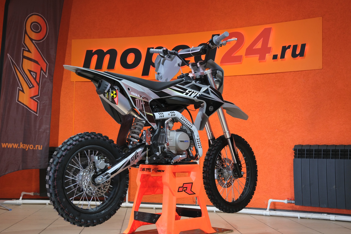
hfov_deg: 42.7
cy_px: 117
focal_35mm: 46
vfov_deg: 29.2
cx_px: 176
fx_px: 449
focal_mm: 30.8
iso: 1250
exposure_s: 1/100
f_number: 4
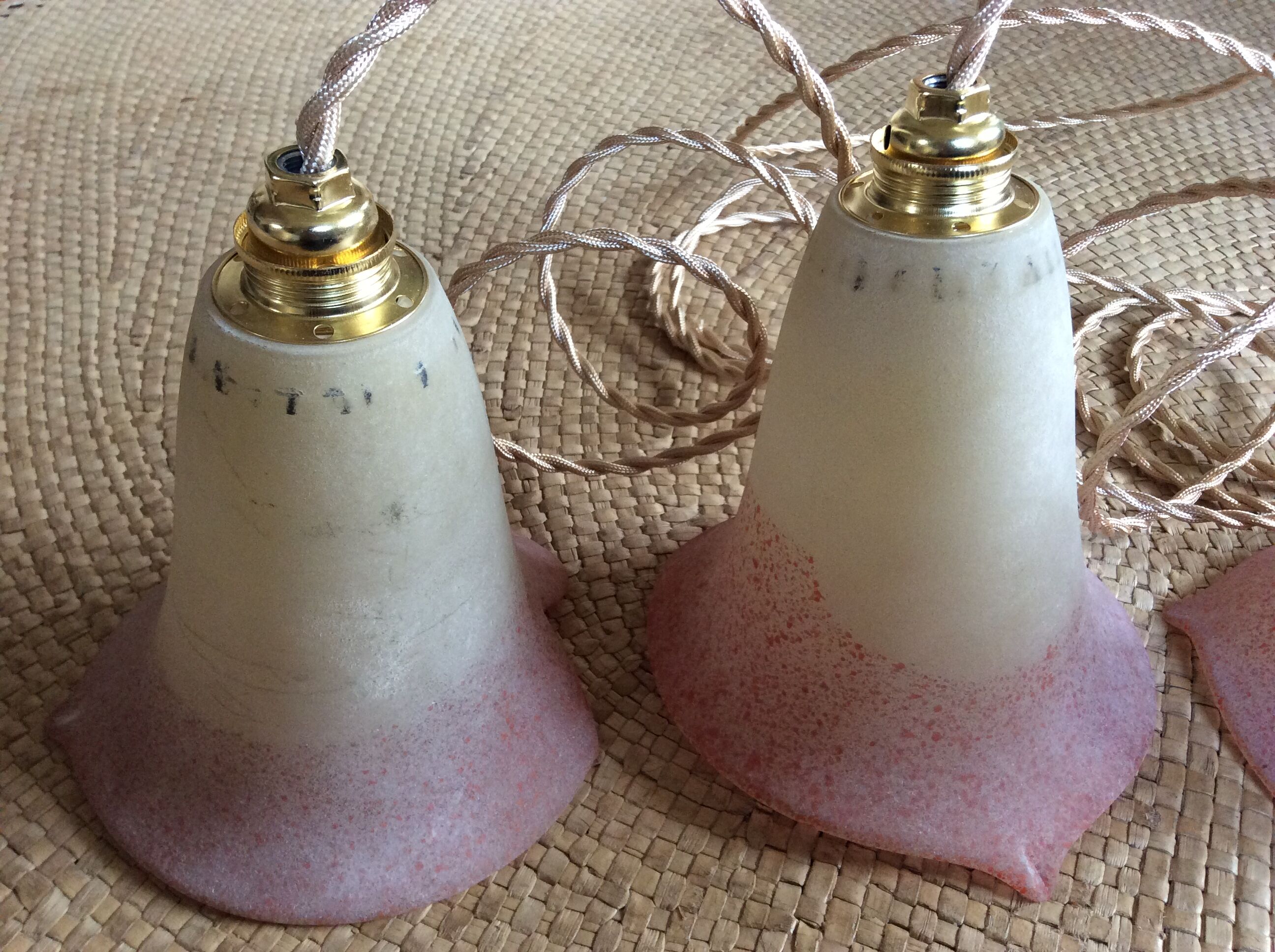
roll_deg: +0.2
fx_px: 1177
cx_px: 638
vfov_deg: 44.1
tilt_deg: -42.4
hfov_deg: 56.9
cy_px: 476
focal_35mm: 32
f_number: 2.4
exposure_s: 1/25
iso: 125
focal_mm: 3.3
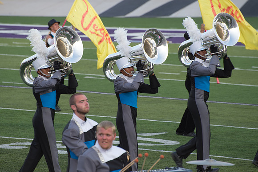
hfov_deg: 6.2
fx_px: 2370
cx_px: 116
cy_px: 75
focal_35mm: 331
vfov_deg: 4.1
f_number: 6.3
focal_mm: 270
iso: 640
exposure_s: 1/200
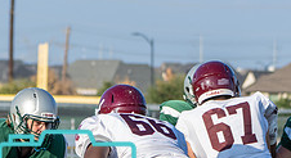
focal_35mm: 556
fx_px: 4257
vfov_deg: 2.1
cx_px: -167
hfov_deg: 3.9
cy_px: 136
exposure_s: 1/500
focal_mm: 135
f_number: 5
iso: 125
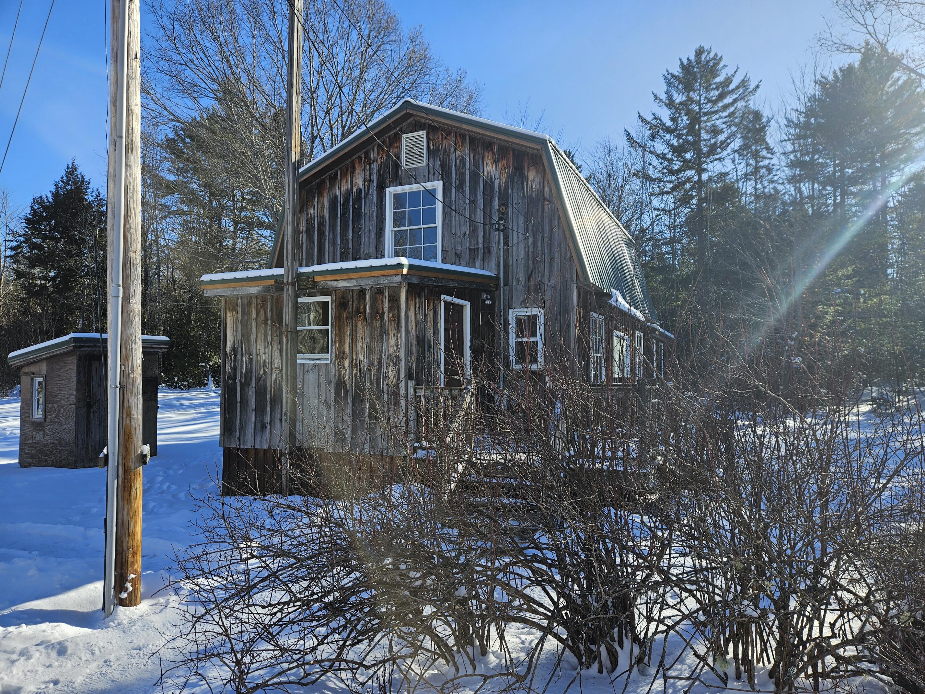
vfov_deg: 58.9
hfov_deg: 73.9
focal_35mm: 23
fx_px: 615
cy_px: 347
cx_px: 462
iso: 25
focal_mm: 5.4
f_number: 1.8
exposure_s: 1/854
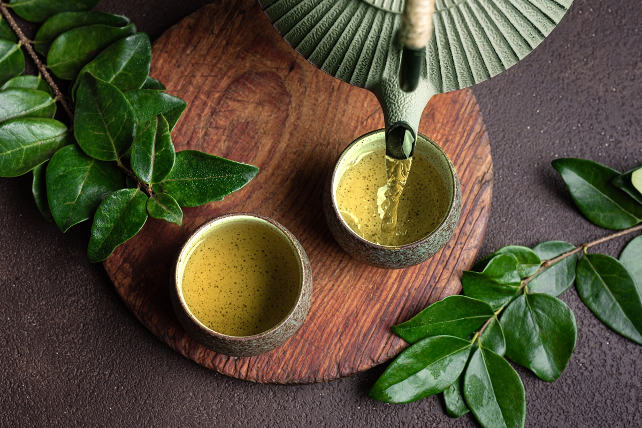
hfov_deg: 43.6
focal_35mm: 45
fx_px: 802
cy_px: 214
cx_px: 321
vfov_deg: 29.9
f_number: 5
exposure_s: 1/160
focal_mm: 45
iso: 200
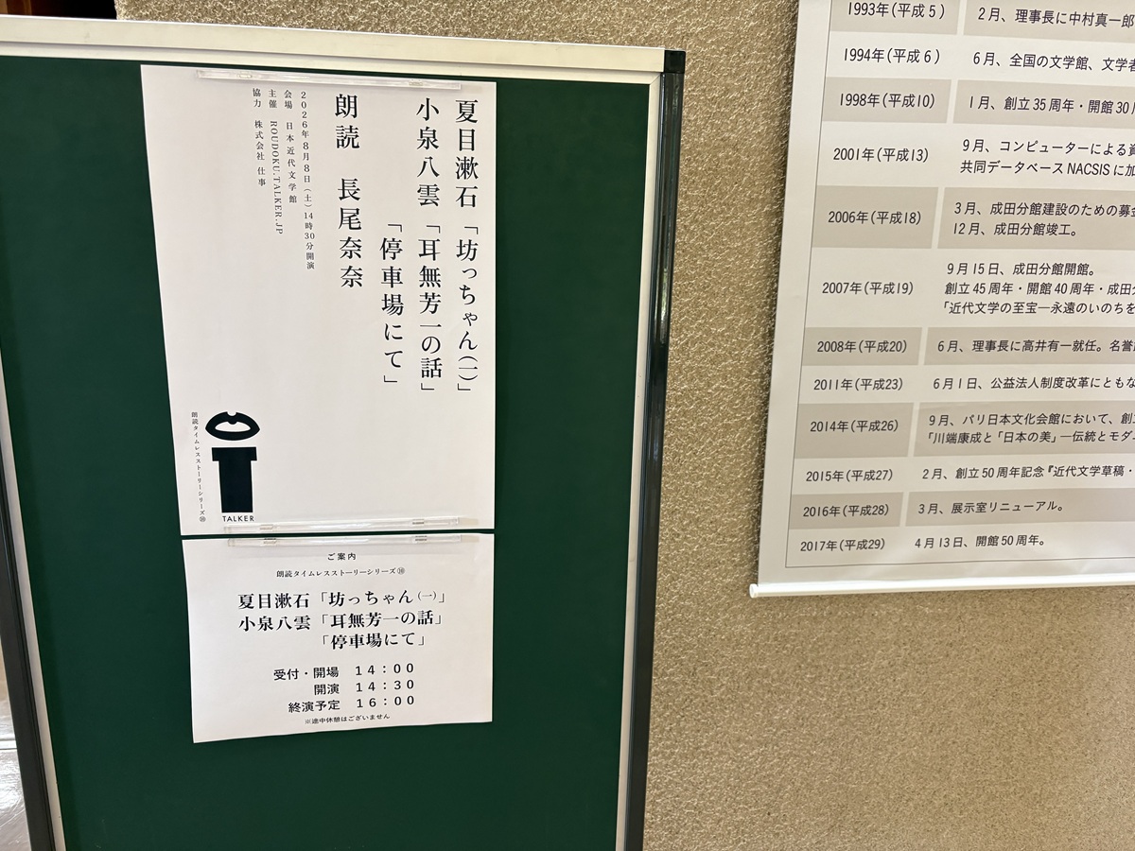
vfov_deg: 53.1
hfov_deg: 67.3
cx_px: 568
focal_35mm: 26
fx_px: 852
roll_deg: -0.5
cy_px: 426
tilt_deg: -14.1
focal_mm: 5.96
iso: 200
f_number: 1.6
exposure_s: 1/50
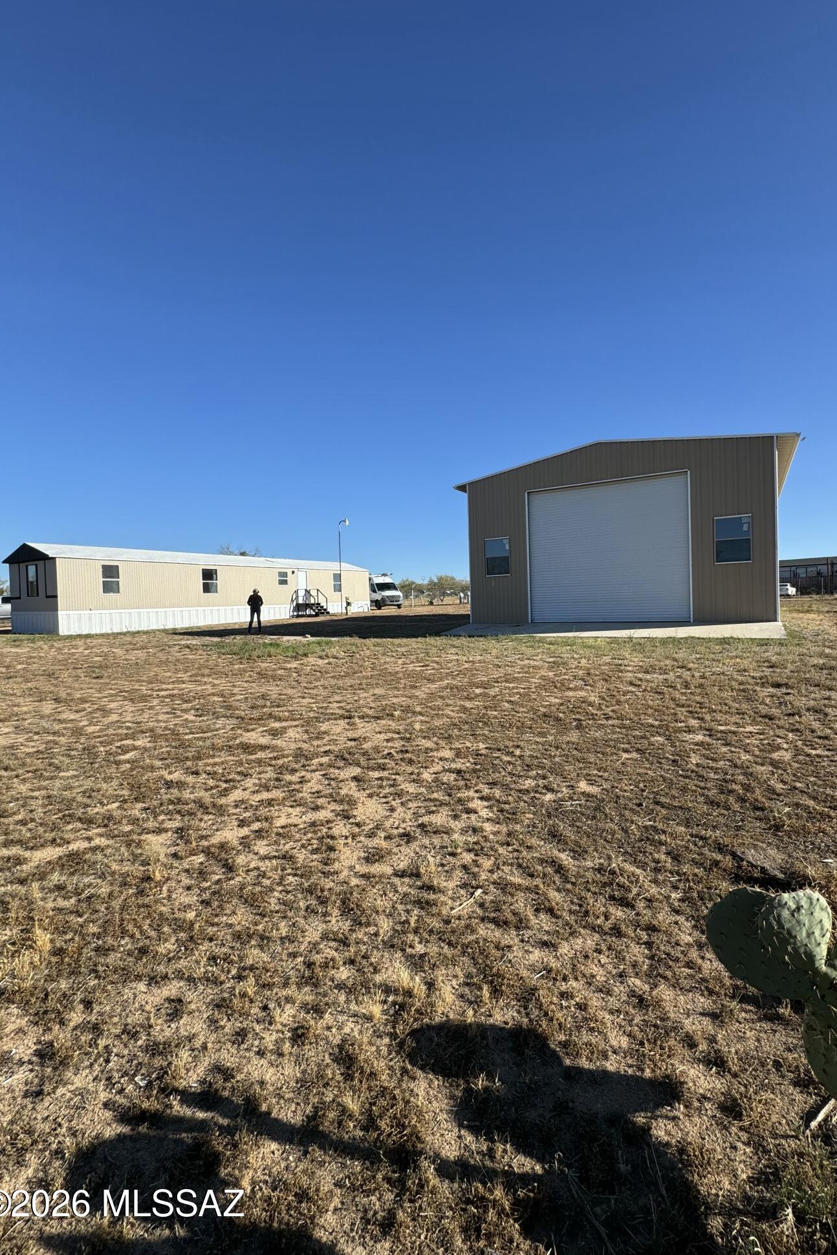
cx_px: 465
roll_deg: +2.8
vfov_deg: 100.4
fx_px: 523
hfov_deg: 77.1
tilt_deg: -0.6
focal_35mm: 15
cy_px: 616
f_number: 2.2
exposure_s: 1/1449
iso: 50
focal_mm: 2.22
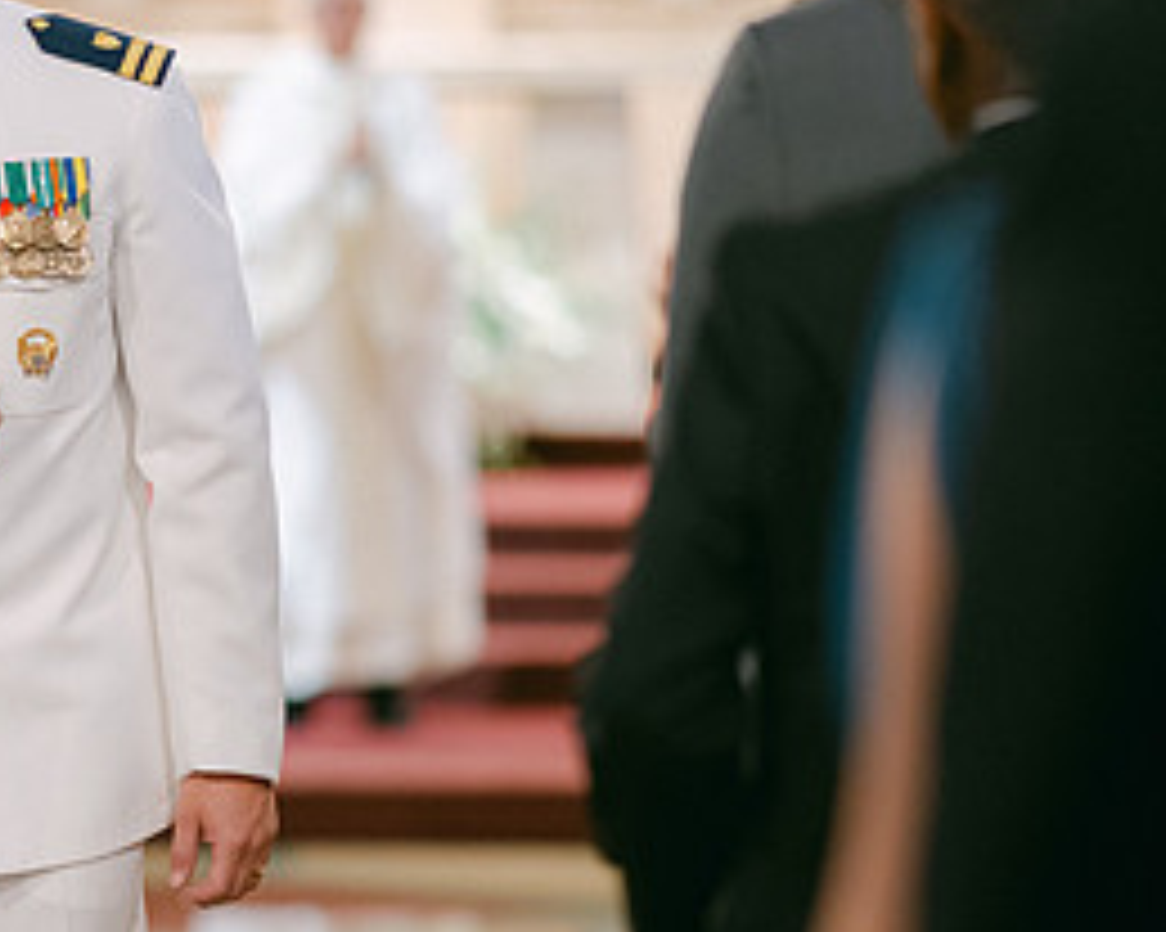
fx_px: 7865
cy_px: 669
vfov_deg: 6.8
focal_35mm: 228
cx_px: -90
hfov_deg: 8.4
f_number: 1.4
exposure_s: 1/125
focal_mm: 105
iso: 640
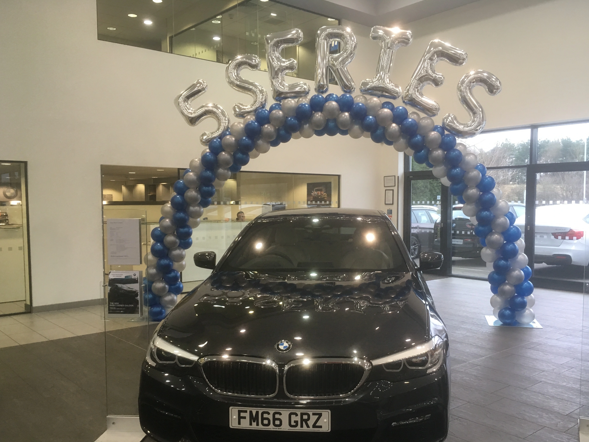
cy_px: 241
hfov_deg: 56.8
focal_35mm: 32
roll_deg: -1.1
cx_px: 314
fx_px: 545
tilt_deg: -3.4
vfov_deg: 44.1
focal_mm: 4.15
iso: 64
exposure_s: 1/33
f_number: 2.2
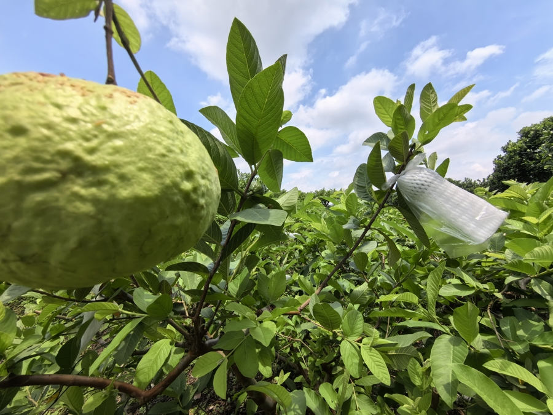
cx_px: 276
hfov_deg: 106.2
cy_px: 208
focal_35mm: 13
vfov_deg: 89.9
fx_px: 208
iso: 50
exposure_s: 1/726
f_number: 2.2
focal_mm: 1.95
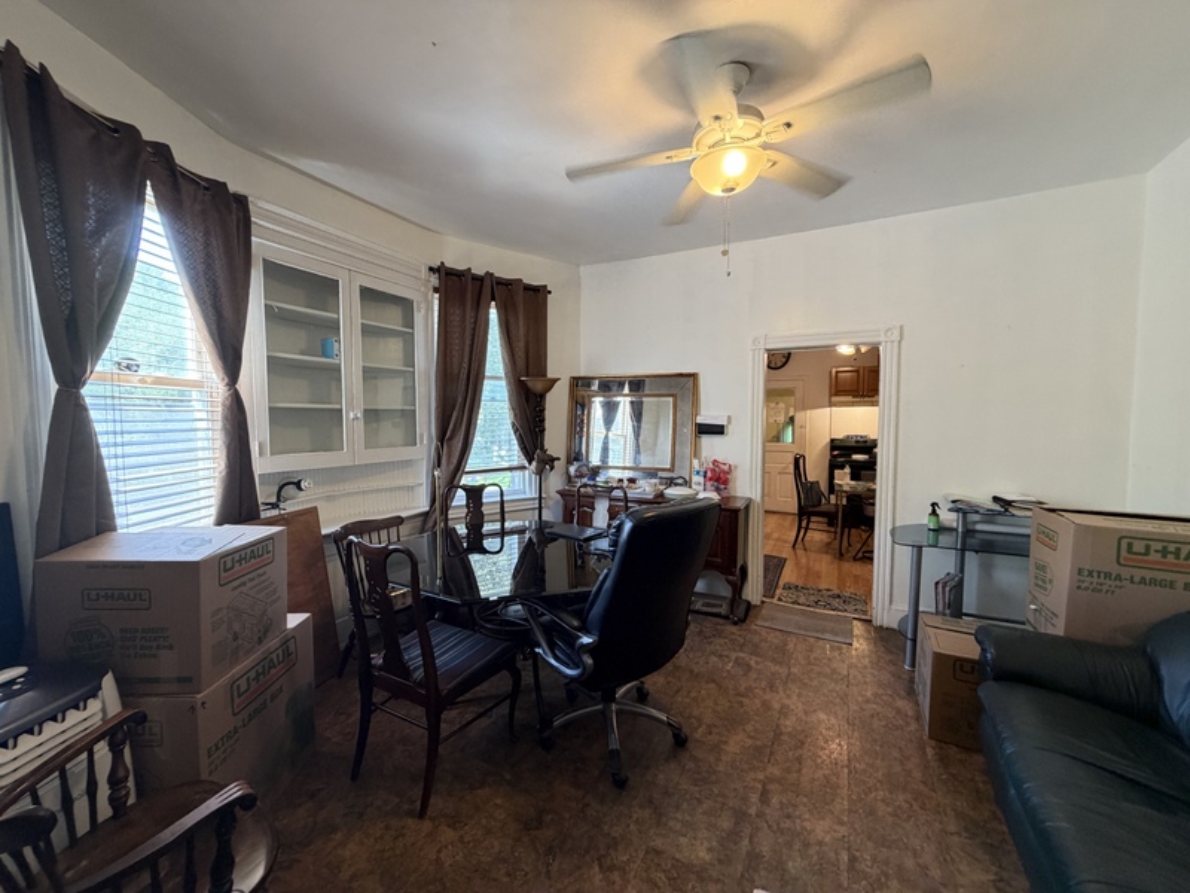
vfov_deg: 85.7
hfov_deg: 102.1
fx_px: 481
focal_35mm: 14
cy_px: 446
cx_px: 595
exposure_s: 1/60
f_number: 2.2
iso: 250
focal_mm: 2.22
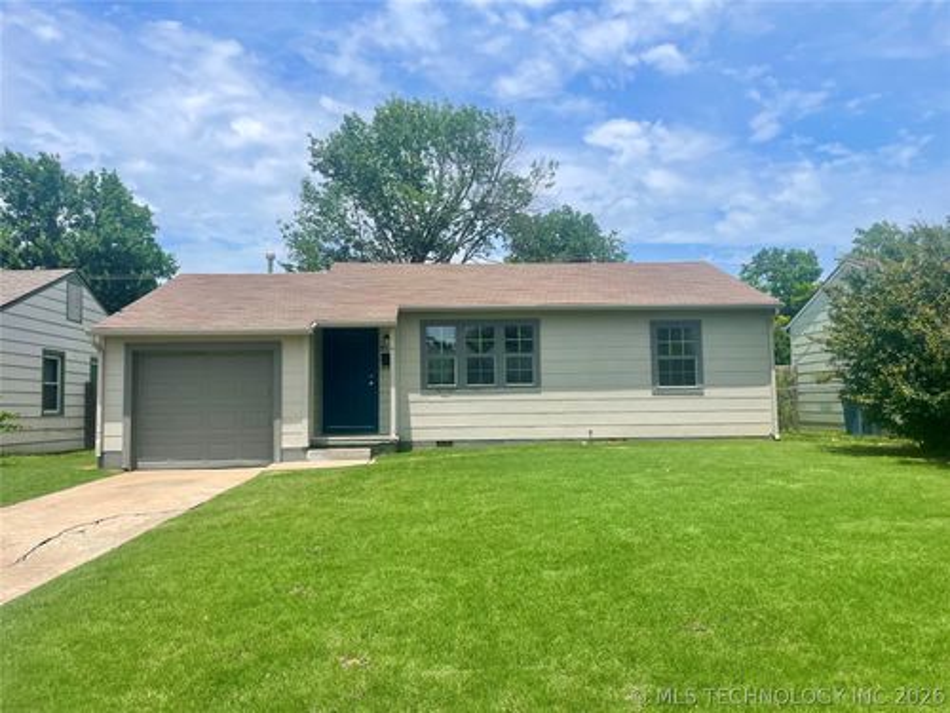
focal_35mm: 26
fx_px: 714
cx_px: 475
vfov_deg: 53.1
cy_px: 356
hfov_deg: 67.3
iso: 32
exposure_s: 1/4831
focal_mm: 4.2
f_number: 1.6
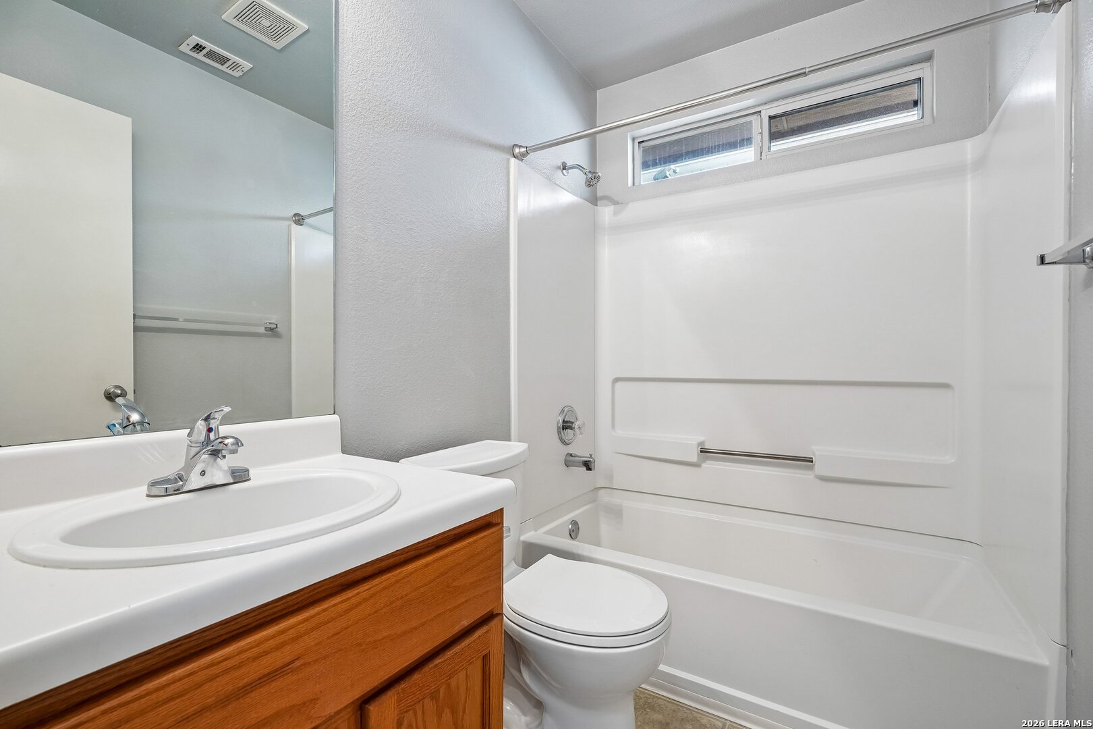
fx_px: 486
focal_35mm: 16
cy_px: 364
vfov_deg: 73.7
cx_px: 546
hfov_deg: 96.7
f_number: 8
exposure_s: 1/10
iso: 400
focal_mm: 16
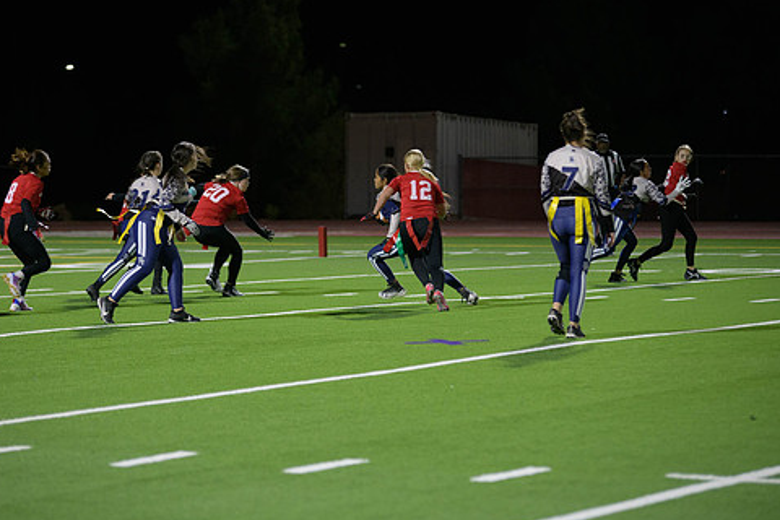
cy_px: 217
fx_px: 3401
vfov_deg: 8.7
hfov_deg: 13.1
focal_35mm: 157
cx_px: 330
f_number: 2.8
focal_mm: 130
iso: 2800
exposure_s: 1/640
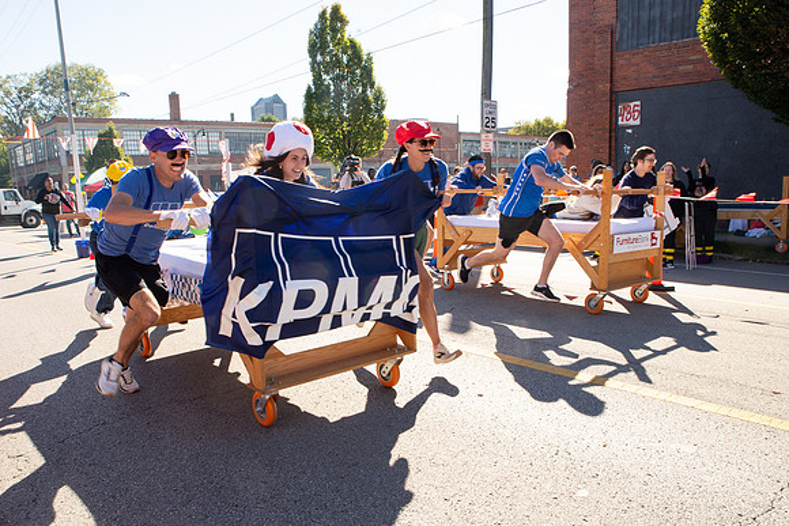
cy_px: 307
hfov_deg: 65.5
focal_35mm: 28
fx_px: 613
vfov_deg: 46.3
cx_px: 383
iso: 500
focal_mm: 24
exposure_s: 1/320
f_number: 11
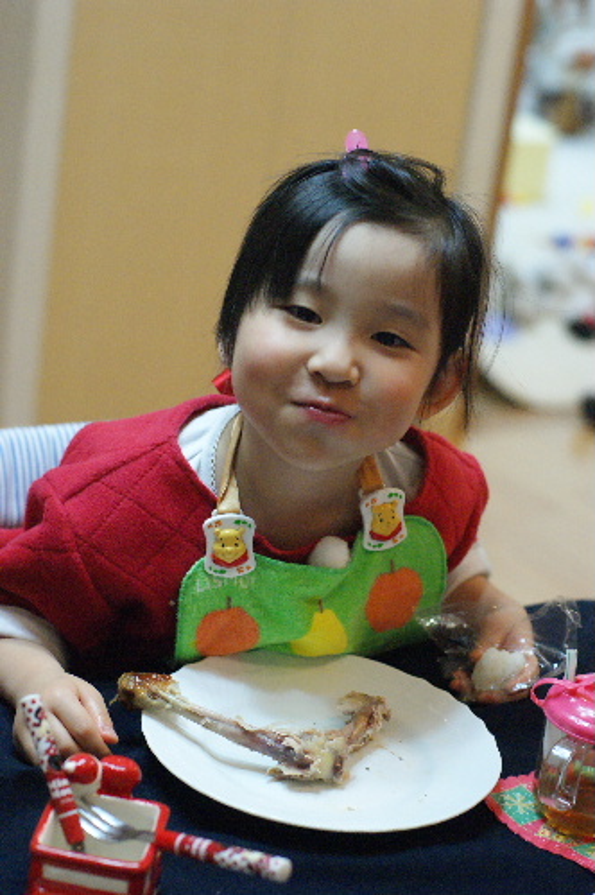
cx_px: 298
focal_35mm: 75
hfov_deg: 18.2
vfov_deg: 27.0
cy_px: 448
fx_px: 1862
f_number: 2.8
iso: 1600
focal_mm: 50
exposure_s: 1/125
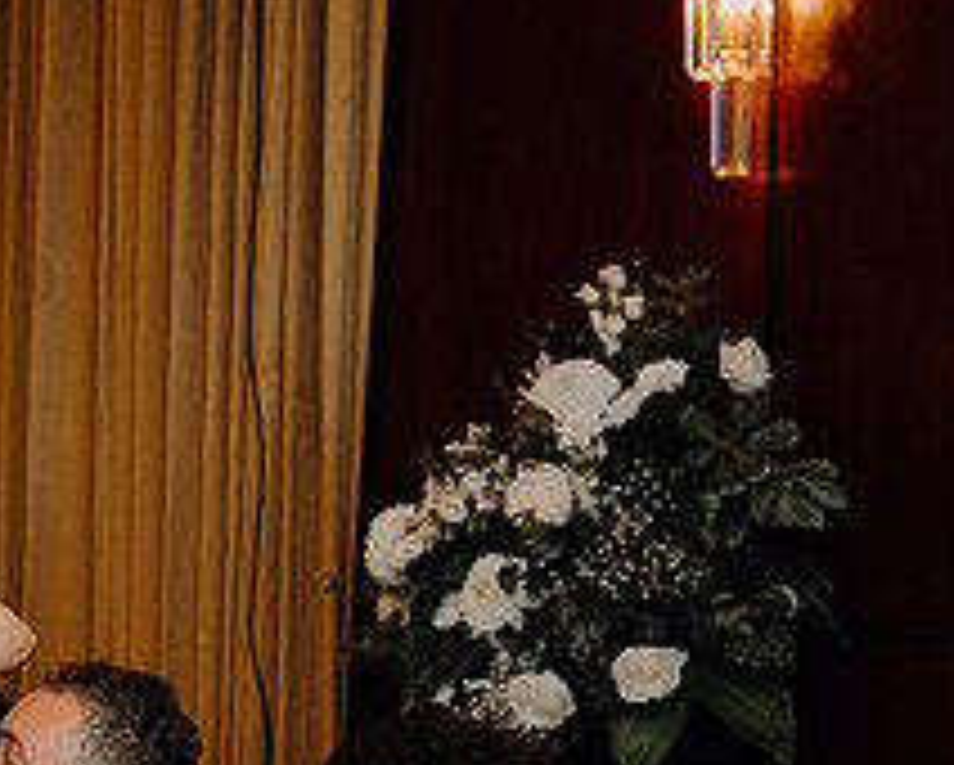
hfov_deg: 12.7
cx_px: -94
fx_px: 4211
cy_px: 826
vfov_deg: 10.3
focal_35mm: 149
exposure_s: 1/200
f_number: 2.8
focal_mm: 58
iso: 1250
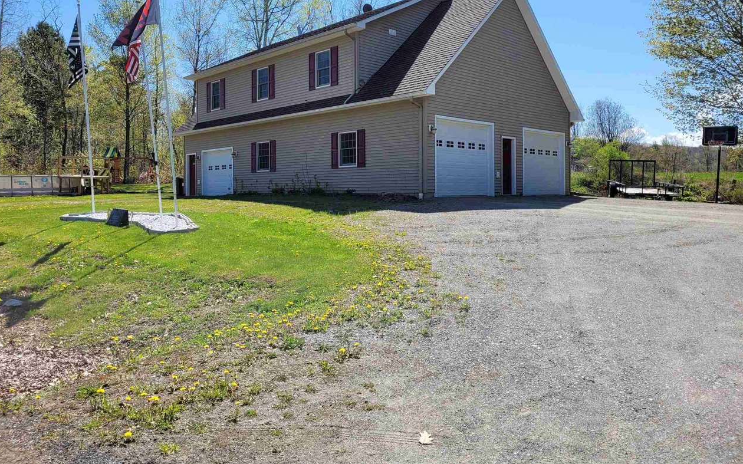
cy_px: 188
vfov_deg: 44.3
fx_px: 567
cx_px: 371
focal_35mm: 28
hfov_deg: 66.5
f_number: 1.8
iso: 40
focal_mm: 5.4
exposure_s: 1/1967
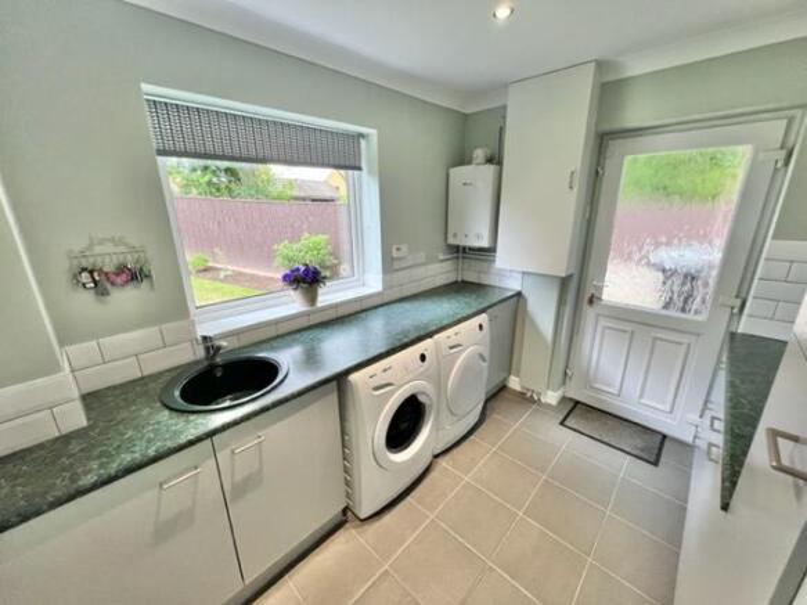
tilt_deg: -16.3
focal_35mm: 13
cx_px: 404
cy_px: 302
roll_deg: +0.8
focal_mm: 1.57
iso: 80
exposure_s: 1/100
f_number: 1.8
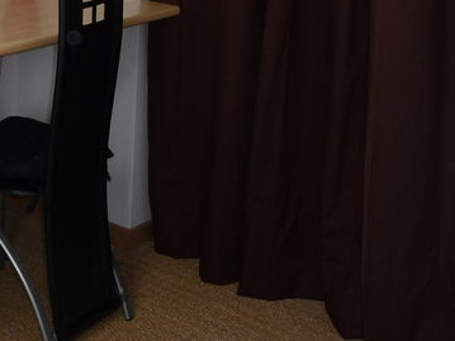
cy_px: -70
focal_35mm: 78
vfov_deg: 17.9
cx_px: -87
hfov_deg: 23.0
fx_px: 1025
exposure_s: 1/30
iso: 100
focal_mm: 4.7
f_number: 3.3
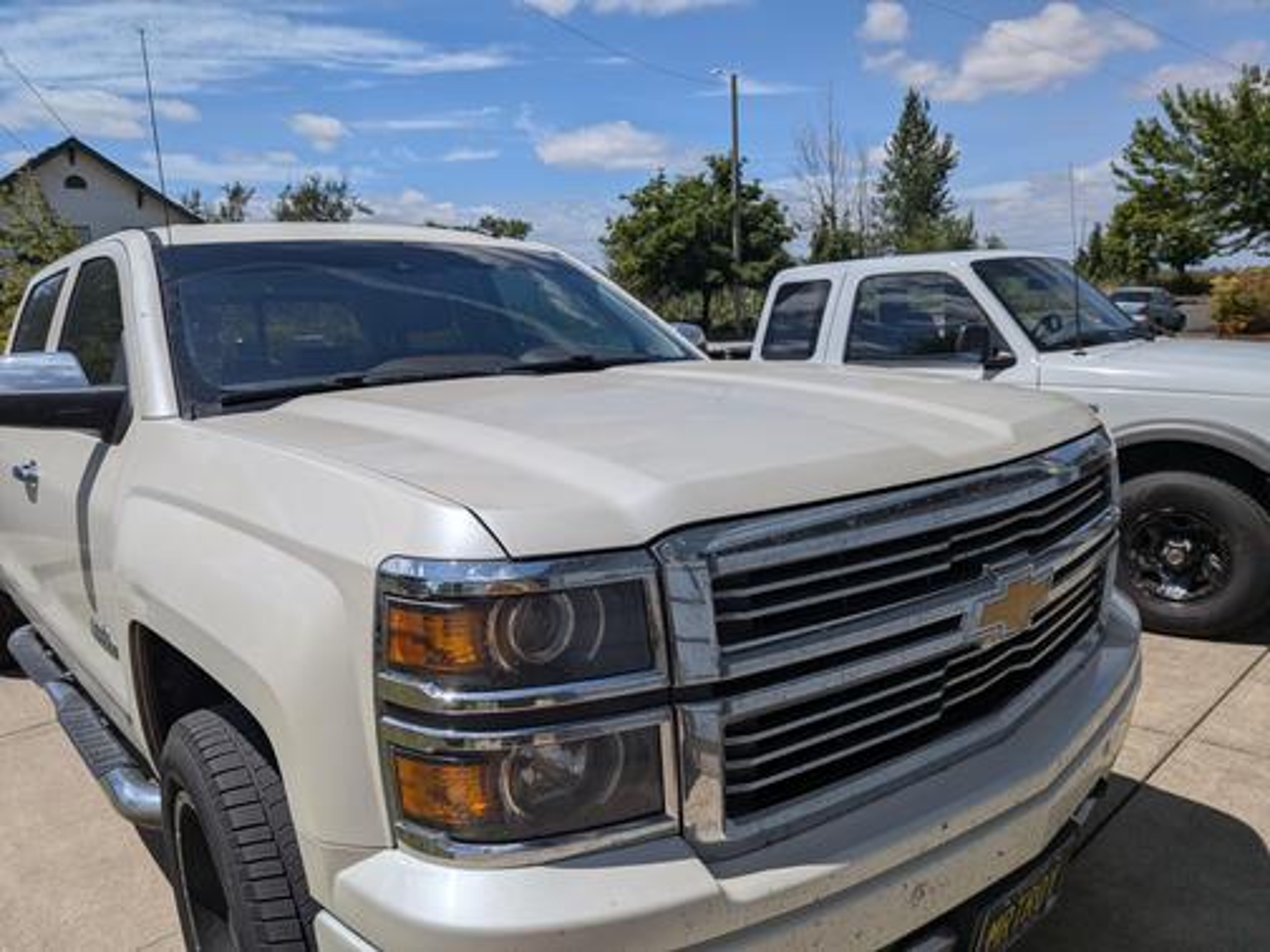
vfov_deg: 56.8
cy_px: 476
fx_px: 881
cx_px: 635
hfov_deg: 71.6
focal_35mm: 24
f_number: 1.7
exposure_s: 1/17544
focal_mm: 4.53
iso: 29
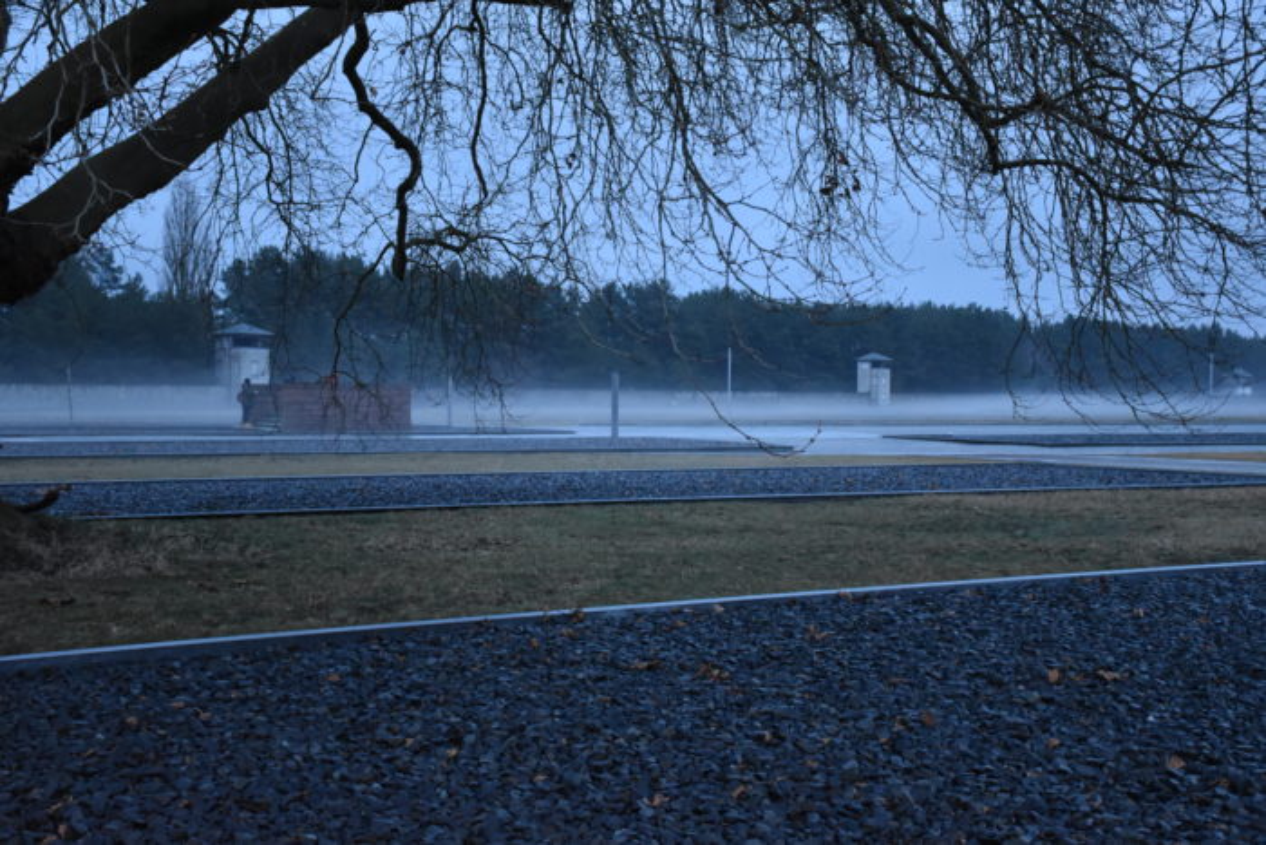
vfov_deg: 28.1
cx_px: 633
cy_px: 422
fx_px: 1688
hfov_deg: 41.1
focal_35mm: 48
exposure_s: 1/15
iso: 3200
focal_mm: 32
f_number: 4
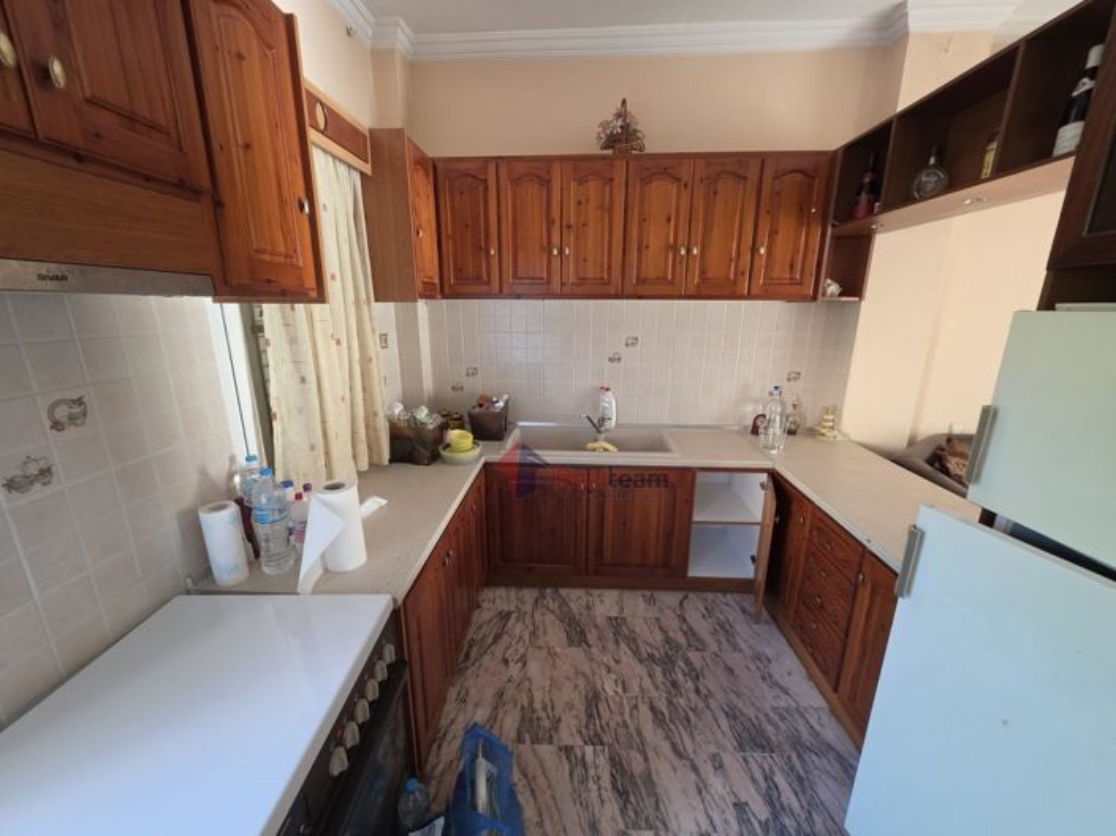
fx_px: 419
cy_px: 418
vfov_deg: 89.9
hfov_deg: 106.2
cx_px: 558
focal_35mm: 13
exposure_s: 1/100
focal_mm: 2.2
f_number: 1.9
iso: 160
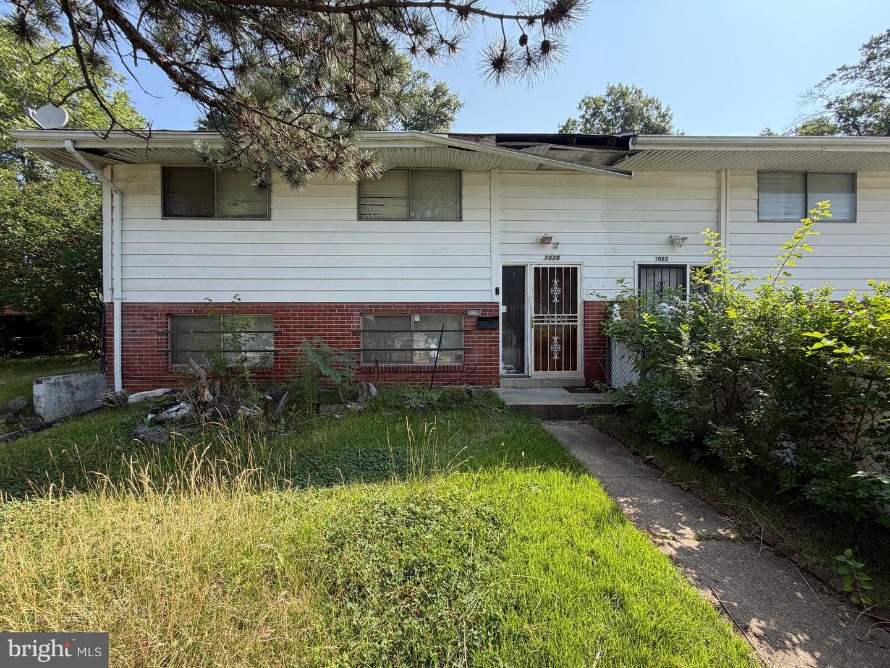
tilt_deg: -0.5
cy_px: 334
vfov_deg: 85.7
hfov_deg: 102.1
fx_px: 360
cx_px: 445
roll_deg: +0.2
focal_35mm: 14
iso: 50
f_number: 2.2
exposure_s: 1/502
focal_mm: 2.22
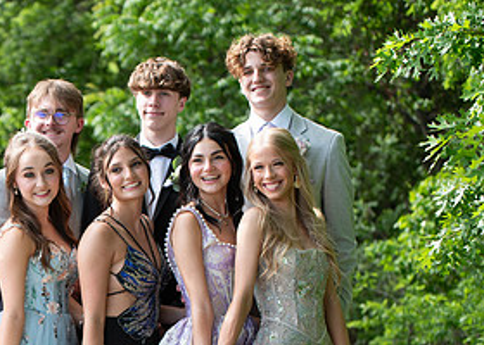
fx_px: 2186
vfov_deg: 9.0
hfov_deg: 12.5
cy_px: 332
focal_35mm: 159
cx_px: -10
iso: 100
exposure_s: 1/400
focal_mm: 70
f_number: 2.8
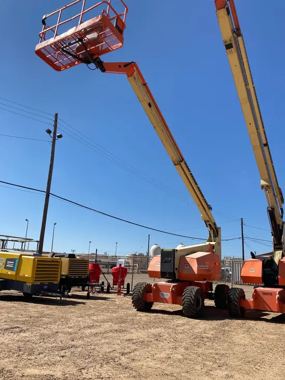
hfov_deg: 49.8
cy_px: 190
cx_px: 142
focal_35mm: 28
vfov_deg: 63.4
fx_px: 307
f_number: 1.8
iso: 20
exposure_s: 1/2558
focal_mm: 3.99
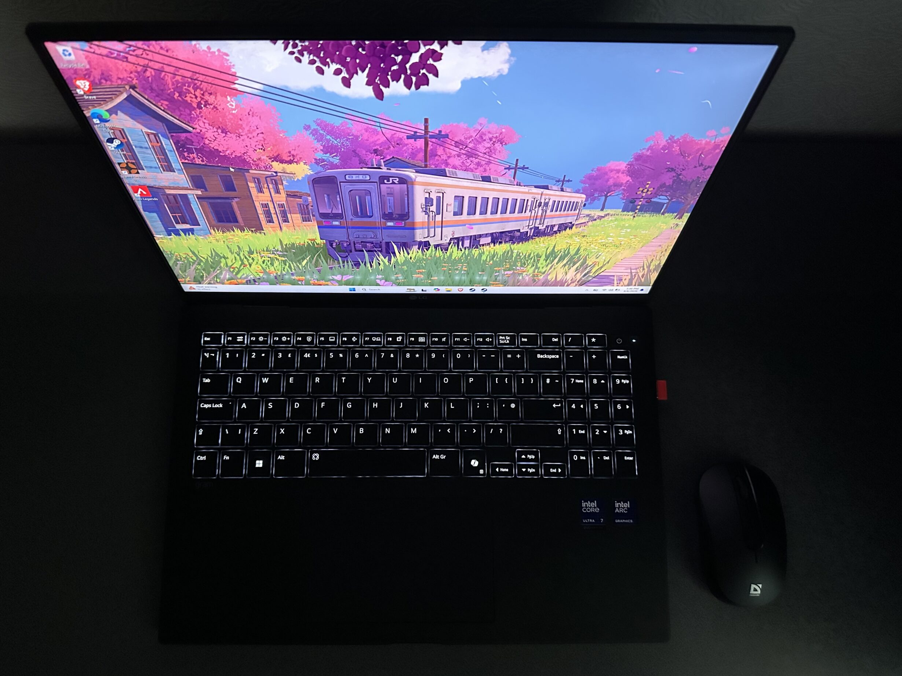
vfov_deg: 54.9
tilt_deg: -78.4
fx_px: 651
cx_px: 434
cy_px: 334
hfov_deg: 69.4
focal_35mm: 25
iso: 1000
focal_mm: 6.86
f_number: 1.78
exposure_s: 1/54
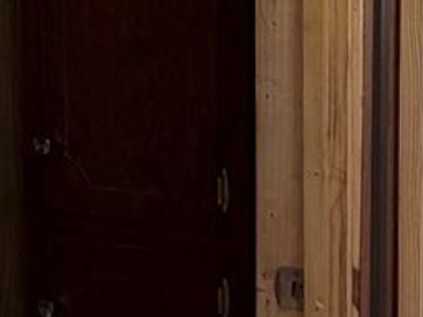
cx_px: 410
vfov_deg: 16.6
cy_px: 35
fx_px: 1075
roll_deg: -0.6
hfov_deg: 21.6
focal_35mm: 88
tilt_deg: -6.4
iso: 160
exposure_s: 1/60
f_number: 2.2
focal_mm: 2.22
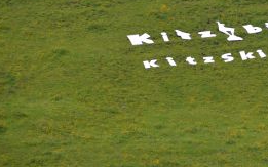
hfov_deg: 5.3
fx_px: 2877
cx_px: 235
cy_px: 26
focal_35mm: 394
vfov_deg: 3.3
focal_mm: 135
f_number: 5.6
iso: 560
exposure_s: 1/1000
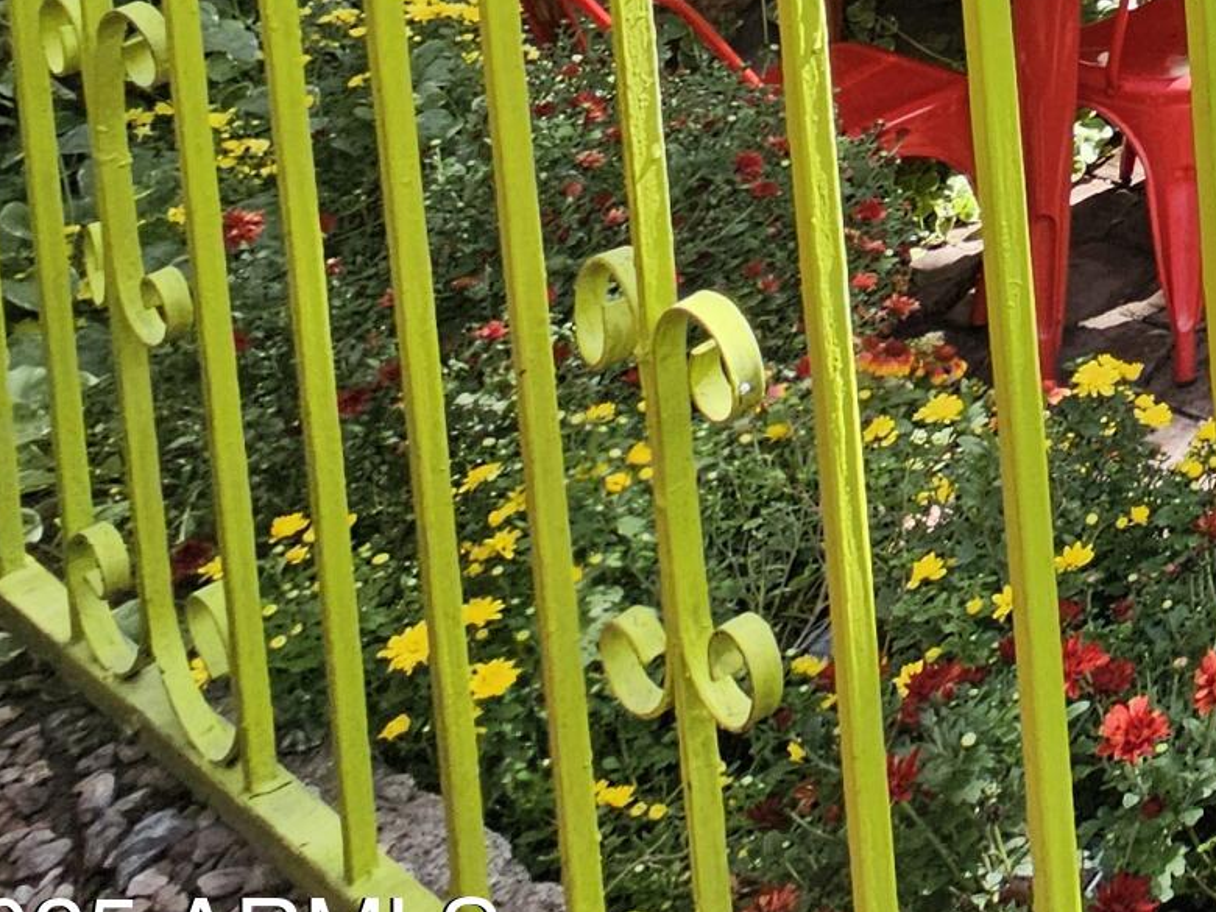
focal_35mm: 50
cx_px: 2251
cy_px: -658
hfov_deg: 21.5
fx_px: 1756
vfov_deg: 21.3
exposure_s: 1/533
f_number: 2.2
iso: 50
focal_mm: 2.2
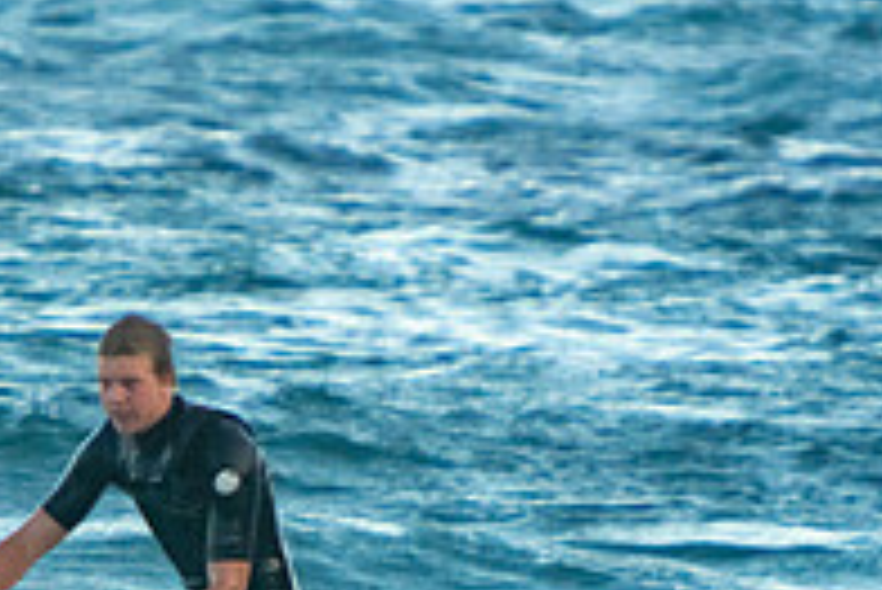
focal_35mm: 1443
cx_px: 212
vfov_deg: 1.0
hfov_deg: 1.4
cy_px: 790
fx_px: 35379
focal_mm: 320
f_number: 5.6
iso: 1000
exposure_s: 1/1000
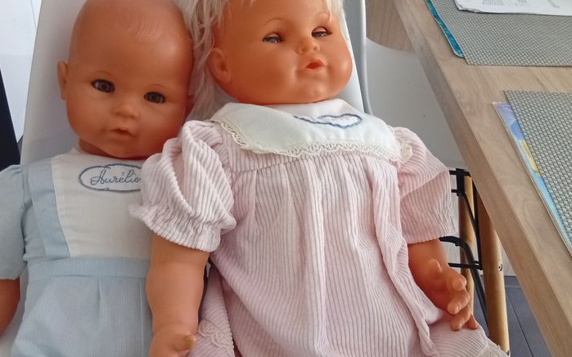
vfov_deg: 31.1
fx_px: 639
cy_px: 219
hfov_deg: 48.1
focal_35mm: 41
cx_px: 250
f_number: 1.8
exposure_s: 1/33.3
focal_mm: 3.84
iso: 454
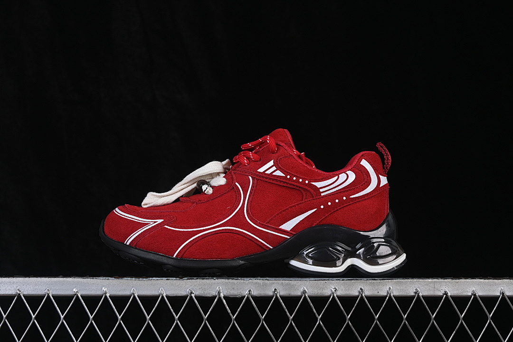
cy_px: 171
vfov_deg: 18.2
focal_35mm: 75
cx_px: 256
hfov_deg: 27.0
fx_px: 1069
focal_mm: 50
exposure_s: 1/80
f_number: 8
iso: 160
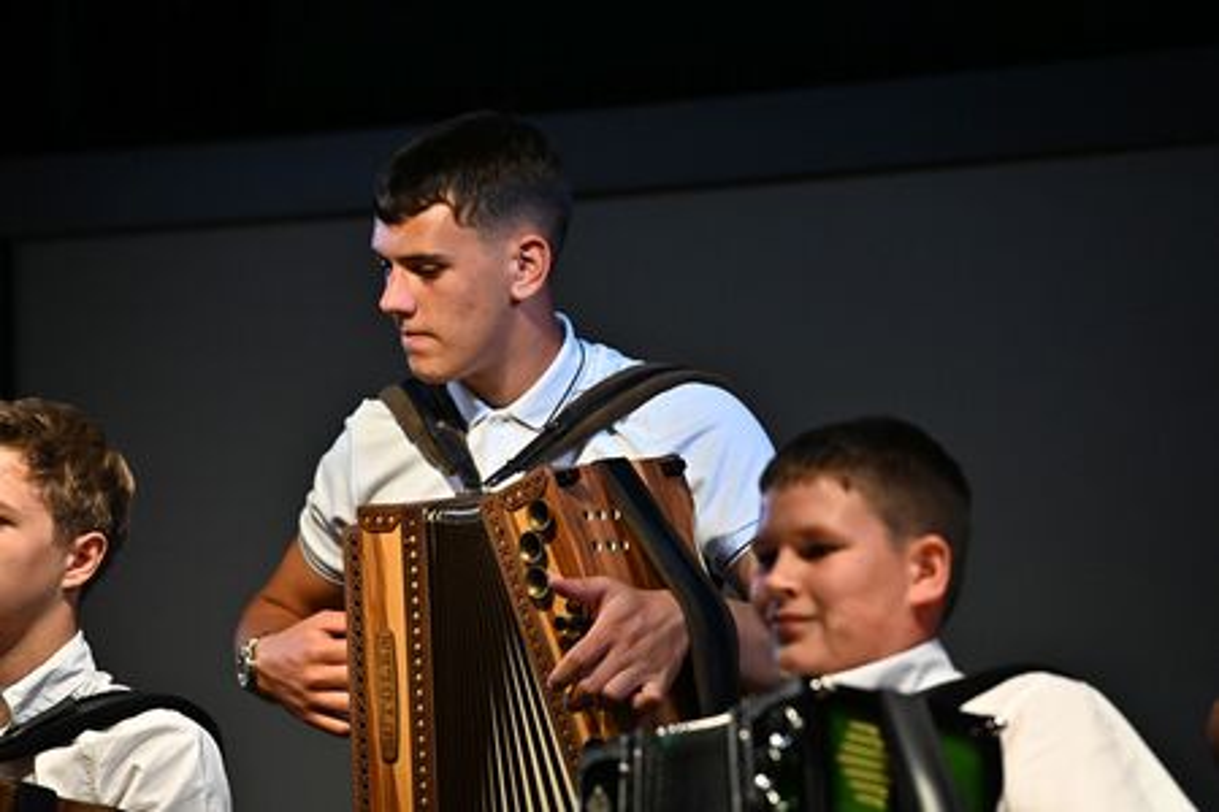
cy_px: 406
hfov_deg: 10.8
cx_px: 610
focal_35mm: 190
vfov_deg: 7.2
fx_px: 6433
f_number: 5
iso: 3200
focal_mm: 190
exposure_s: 1/500
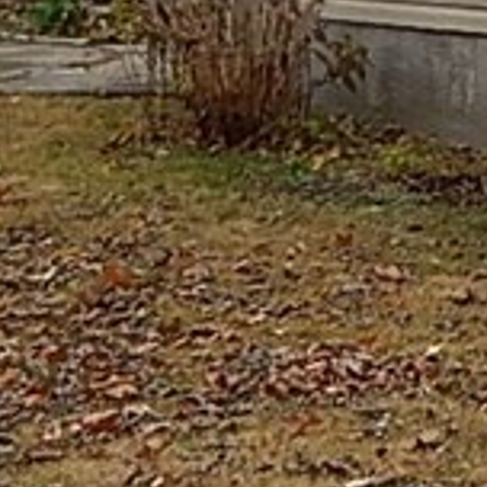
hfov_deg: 9.4
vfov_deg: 10.2
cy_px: -163
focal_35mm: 167
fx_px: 2658
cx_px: 1144
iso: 125
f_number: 3.2
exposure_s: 1/160
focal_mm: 5.1
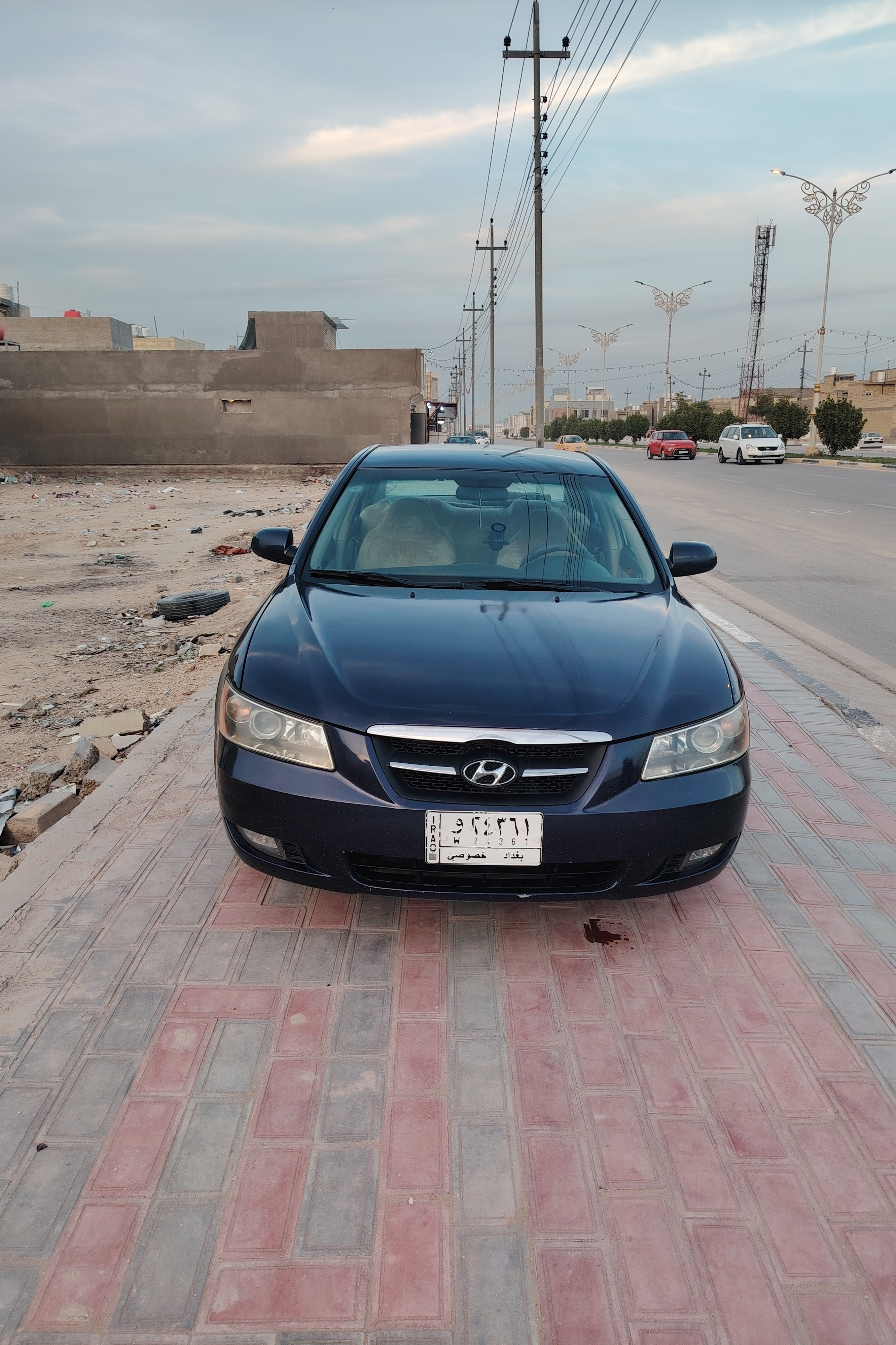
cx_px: 454
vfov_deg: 71.5
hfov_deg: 51.3
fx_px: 933
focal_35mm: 25
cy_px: 672
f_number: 1.75
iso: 219
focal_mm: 5.25
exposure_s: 1/100
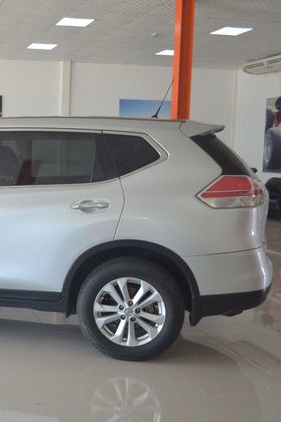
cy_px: 211
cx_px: -7
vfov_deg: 39.6
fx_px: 586
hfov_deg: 25.5
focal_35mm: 50
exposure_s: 1/160
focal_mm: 22
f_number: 3.8
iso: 500
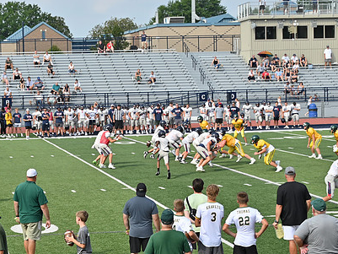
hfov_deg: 16.2
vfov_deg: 12.3
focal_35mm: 121
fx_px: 1182
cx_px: 99
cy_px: 145
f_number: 4.5
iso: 100
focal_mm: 58
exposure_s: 1/800
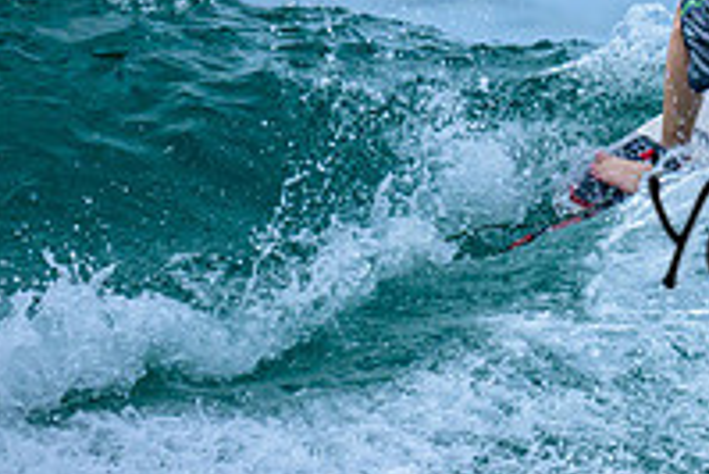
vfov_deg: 0.5
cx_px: 1089
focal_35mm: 2805
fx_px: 55281
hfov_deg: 0.7
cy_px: 178
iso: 450
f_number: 6.3
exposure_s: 1/3200
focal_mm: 800
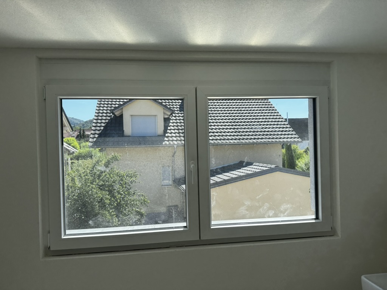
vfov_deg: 56.8
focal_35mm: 24
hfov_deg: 71.6
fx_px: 268
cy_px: 145
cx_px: 194
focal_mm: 6.76
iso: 80
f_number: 1.78
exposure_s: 1/1818
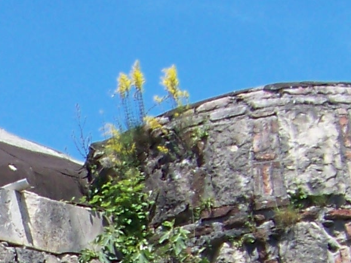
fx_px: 2028
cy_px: 478
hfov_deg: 9.6
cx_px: -189
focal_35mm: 200
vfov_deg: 7.2
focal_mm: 5.85
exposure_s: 1/800
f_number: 2.8
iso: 64
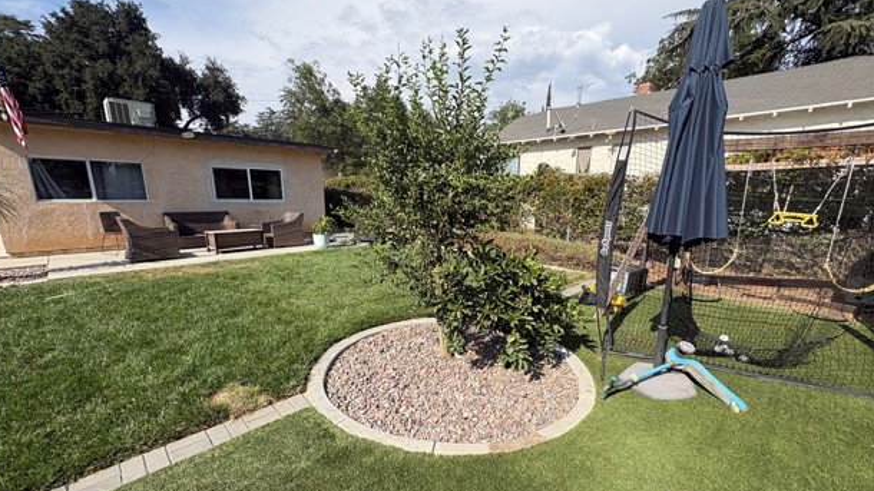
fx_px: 371
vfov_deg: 66.7
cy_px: 283
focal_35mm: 16
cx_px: 441
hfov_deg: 99.4
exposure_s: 1/1346
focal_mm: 2.22
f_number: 2.2
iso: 40
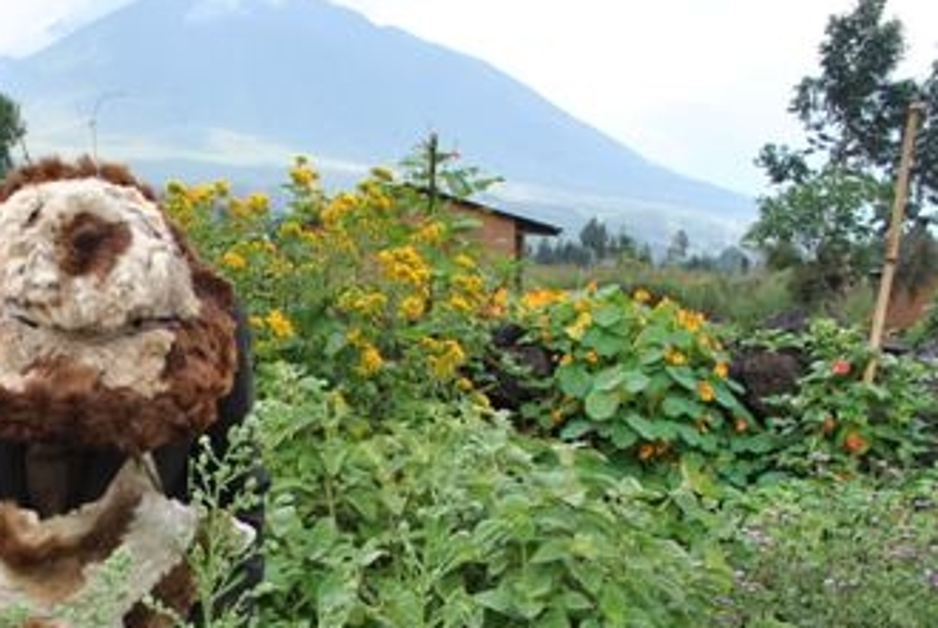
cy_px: 563
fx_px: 1565
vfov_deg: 22.2
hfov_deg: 32.4
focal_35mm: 60
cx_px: 176
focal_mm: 22
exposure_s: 1/125
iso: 110
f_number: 5.6
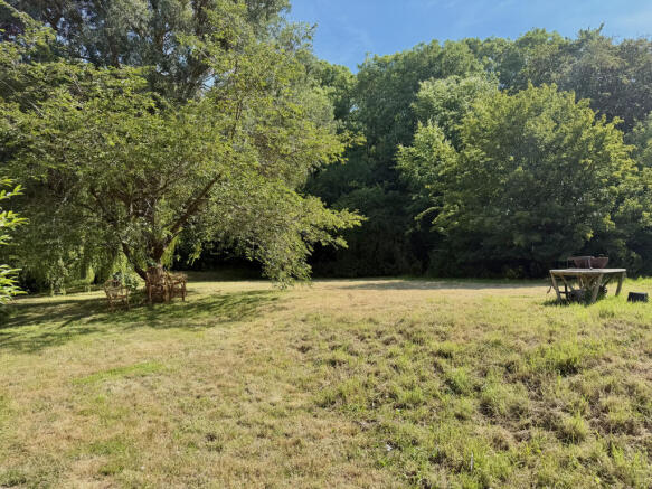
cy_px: 244
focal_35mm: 24
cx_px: 326
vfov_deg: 56.8
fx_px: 452
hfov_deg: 71.6
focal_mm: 6.76
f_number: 1.78
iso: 80
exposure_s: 1/1949
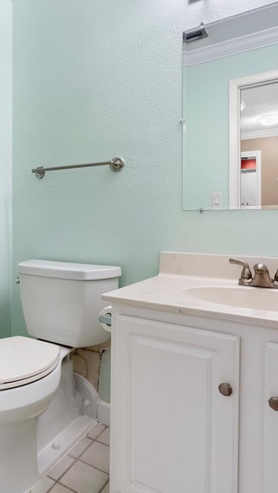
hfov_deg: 42.9
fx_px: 327
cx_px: 39
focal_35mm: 25
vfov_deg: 74.0
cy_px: 237
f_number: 8
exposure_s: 1/125
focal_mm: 10
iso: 250
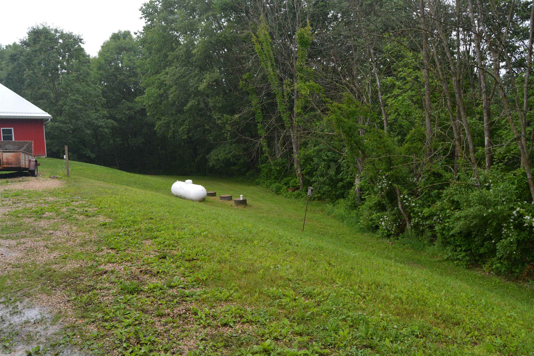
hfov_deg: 67.4
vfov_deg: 47.9
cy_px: 178
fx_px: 401
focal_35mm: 27
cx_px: 267
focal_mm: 18
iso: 200
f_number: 6.3
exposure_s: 1/160
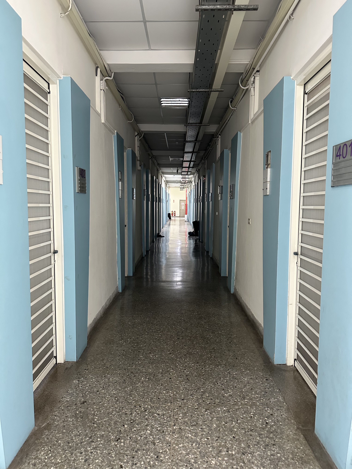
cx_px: 176
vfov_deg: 71.6
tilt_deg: -5.8
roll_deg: -0.6
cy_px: 234
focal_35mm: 24
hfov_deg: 56.8
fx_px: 325
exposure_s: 1/60
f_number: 1.78
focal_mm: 6.86
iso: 640
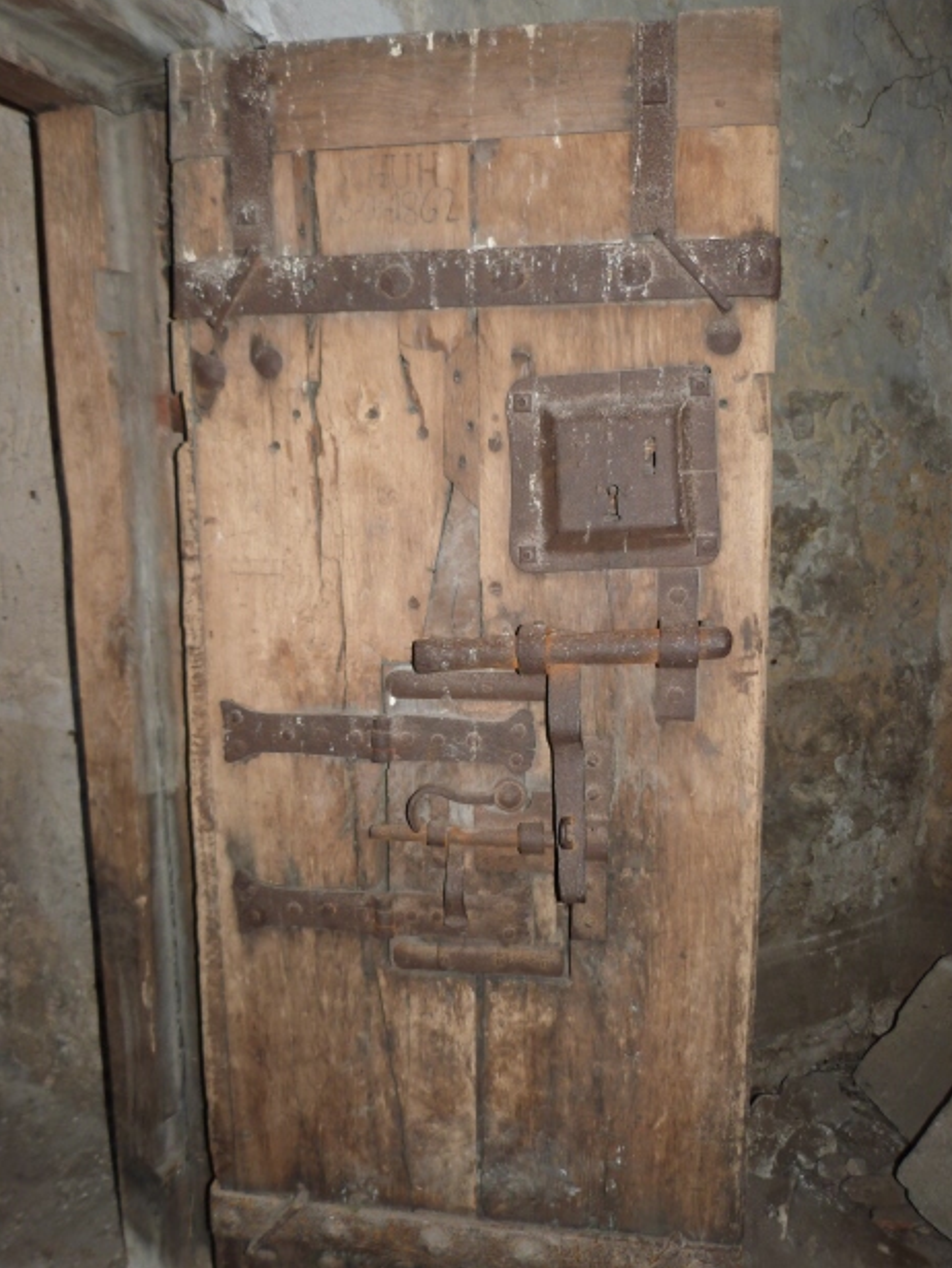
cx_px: 492
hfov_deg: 53.1
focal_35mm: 26
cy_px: 649
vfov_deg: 67.3
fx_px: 952
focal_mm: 4.5
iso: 100
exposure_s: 1/60
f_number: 2.8
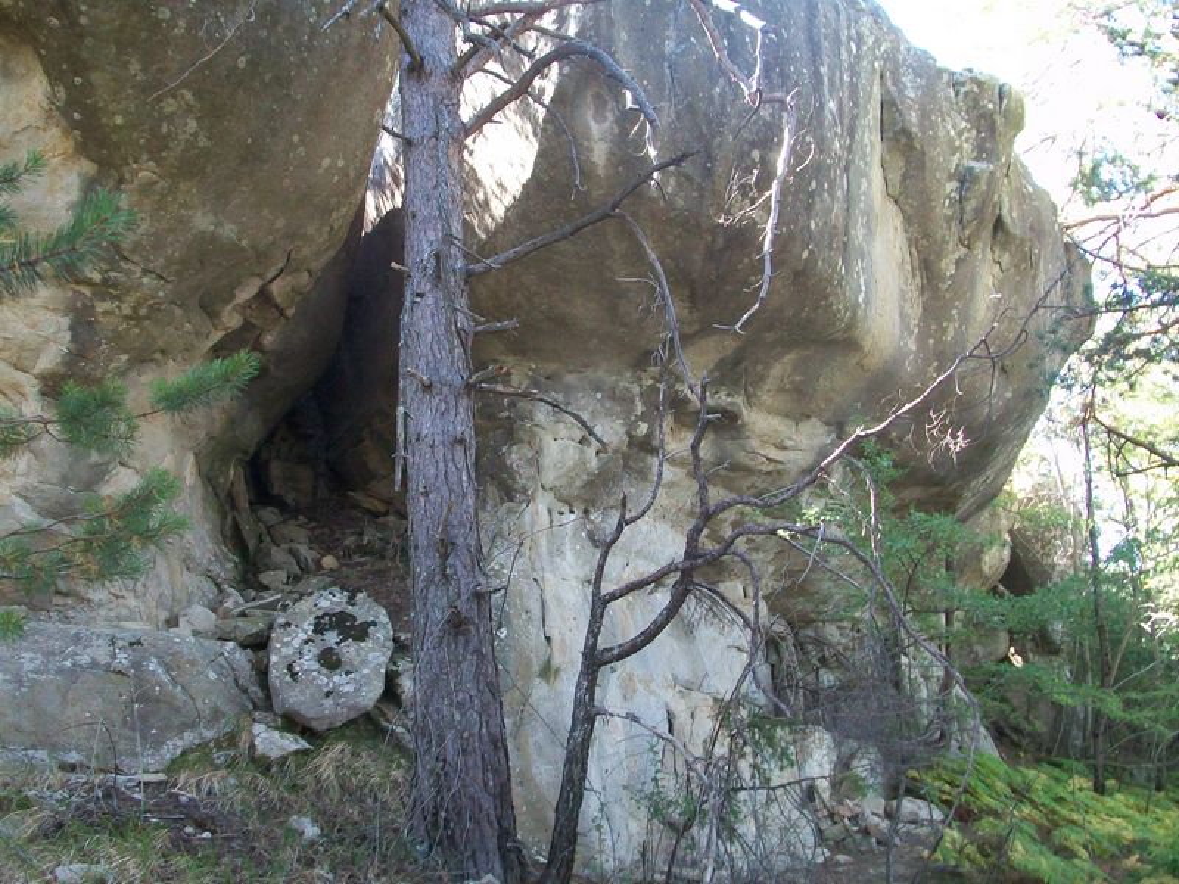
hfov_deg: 54.0
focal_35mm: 34
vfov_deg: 41.8
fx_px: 1158
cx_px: 590
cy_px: 442
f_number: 2.8
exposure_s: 1/60
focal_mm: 5.7
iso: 158
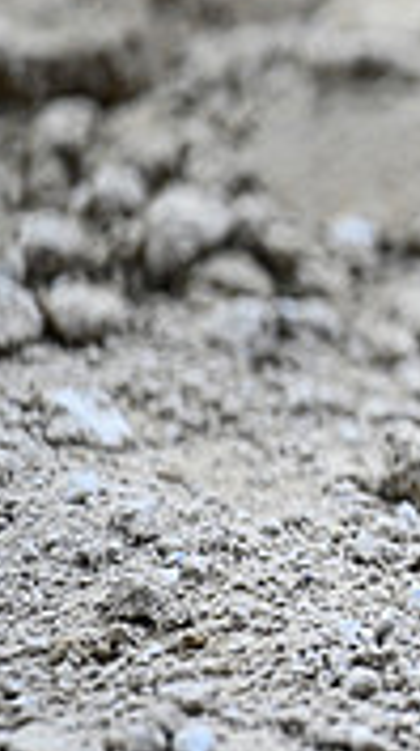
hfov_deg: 1.8
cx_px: 1162
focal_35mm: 688
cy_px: 320
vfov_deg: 3.1
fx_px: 13680
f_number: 2.8
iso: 2500
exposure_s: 1/640
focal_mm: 200
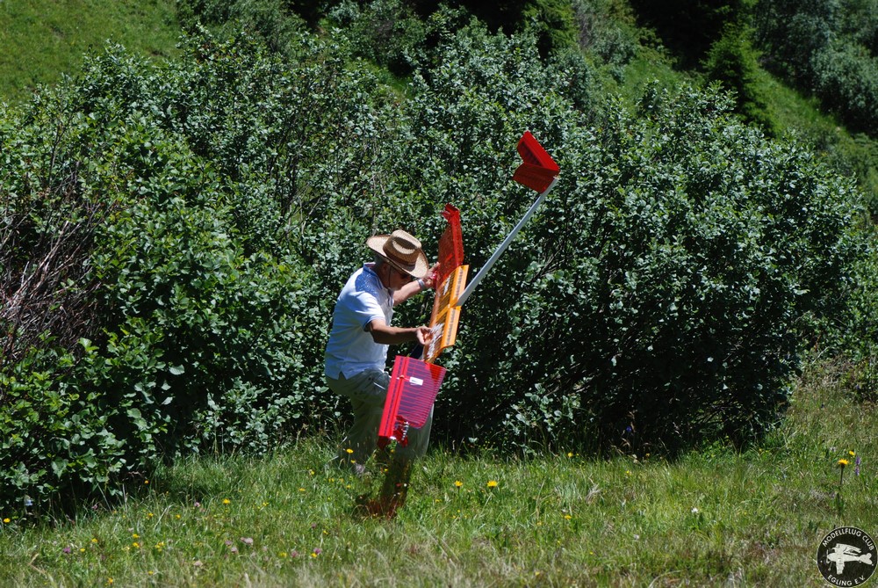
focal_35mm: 105
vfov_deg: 13.1
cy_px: 294
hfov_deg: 19.4
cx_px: 439
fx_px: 2563
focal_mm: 70
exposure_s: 1/400
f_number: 5
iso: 100
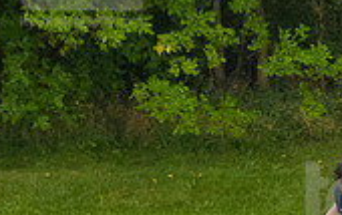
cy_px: 233
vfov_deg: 1.3
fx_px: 9713
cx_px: 366
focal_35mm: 1040
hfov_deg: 2.0
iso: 2500
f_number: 4.5
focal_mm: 200
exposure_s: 1/2000
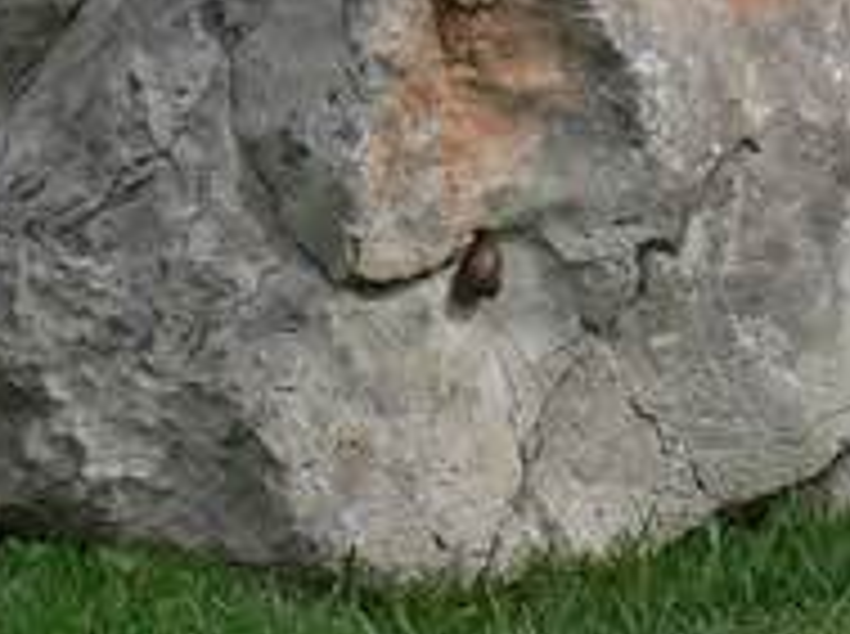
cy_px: -495
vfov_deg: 2.6
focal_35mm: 577
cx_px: 825
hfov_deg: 3.4
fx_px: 14141
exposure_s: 1/400
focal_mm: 25.3
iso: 80
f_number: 5.6
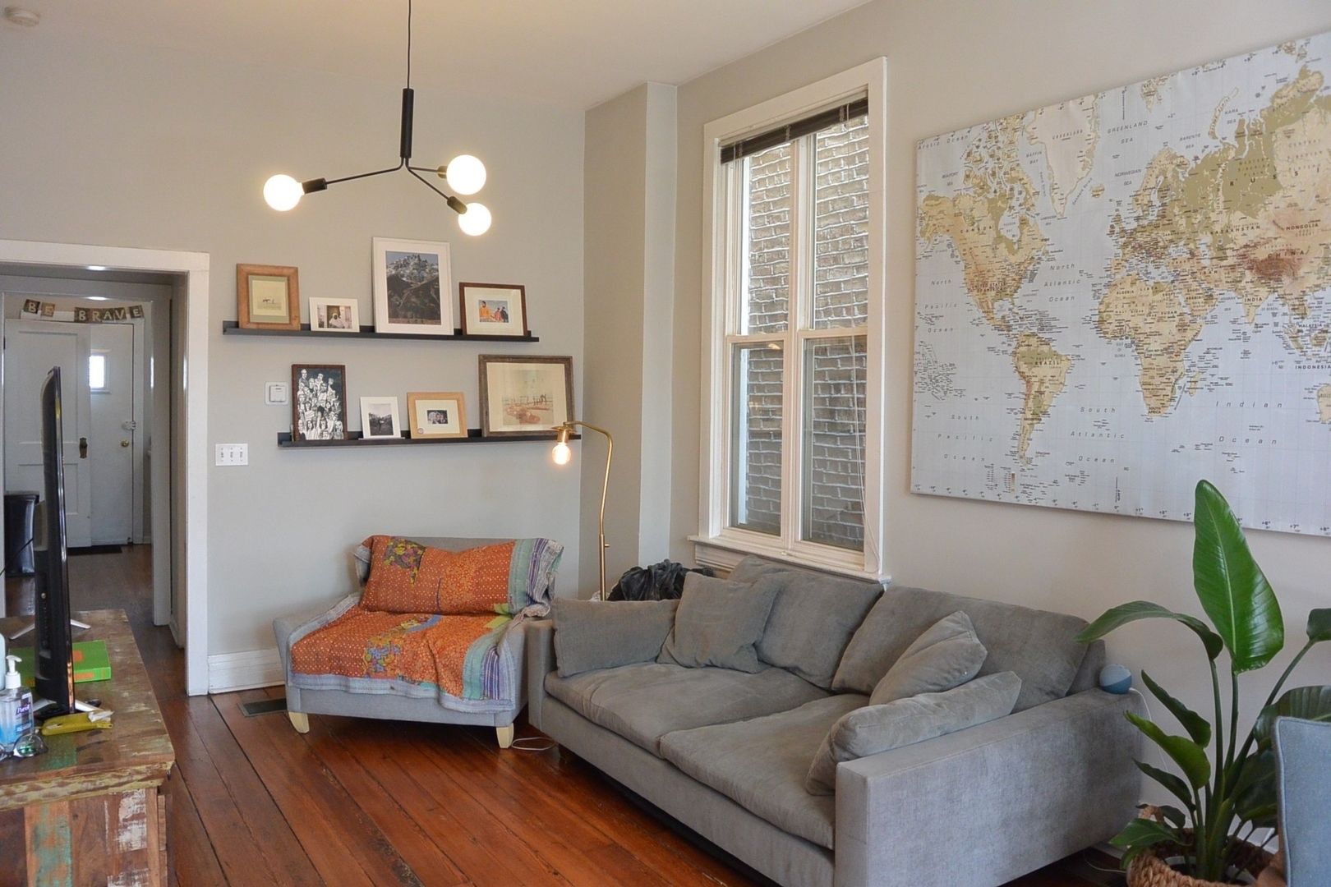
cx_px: 666
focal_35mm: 27
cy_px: 444
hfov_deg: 67.4
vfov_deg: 47.9
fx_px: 998
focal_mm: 10
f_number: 3.5
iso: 500
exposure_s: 1/60
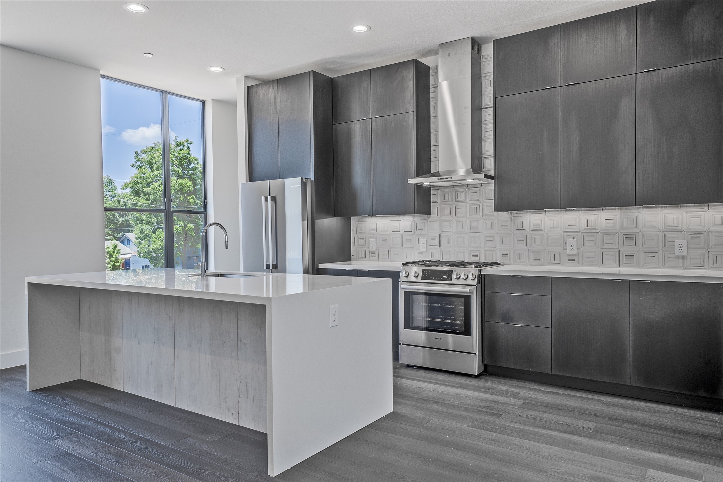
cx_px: 362
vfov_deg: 51.3
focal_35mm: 25
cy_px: 241
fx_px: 502
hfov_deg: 71.5
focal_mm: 17
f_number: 11
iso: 200
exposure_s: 1/1.67
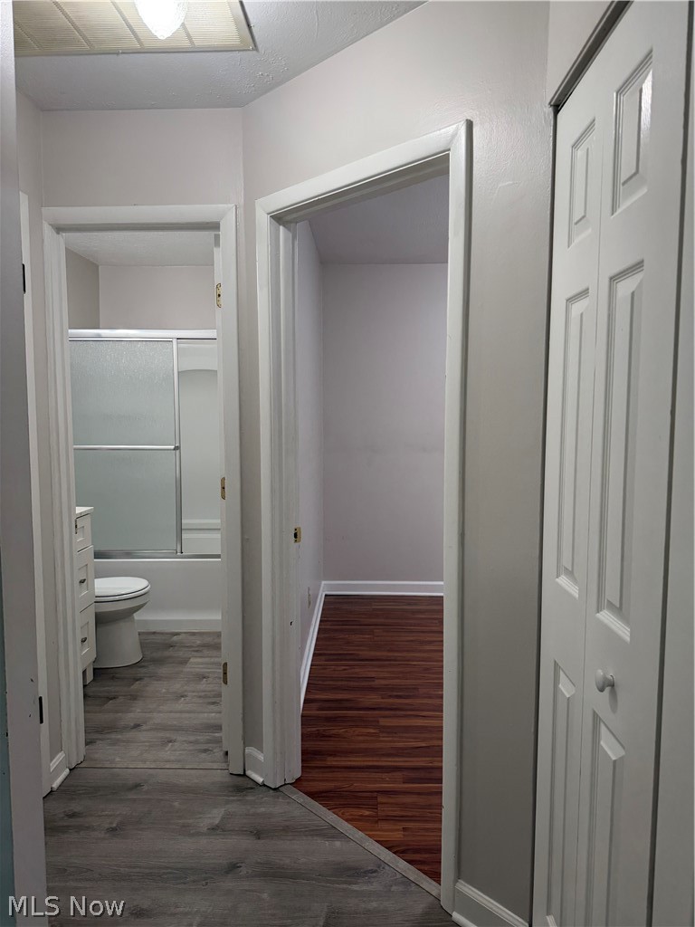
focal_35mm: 24
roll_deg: -0.9
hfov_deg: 56.8
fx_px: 642
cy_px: 464
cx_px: 348
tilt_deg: -5.0
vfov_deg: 71.6
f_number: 1.78
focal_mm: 6.76
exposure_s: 1/120
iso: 200
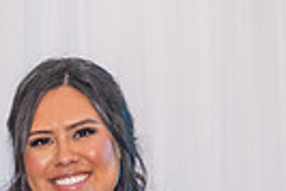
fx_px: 1901
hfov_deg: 8.3
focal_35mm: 239
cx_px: -230
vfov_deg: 5.7
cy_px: 261
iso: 1000
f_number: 4.5
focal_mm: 55
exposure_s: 1/200
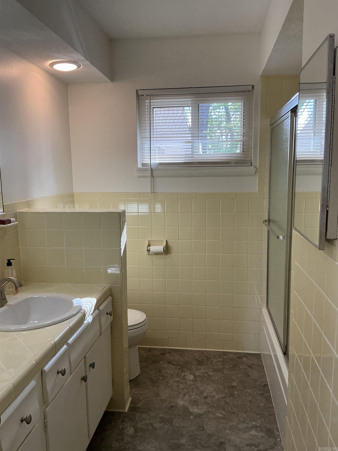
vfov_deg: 61.7
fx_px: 378
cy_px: 226
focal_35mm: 29
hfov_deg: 48.2
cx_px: 169
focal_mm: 3
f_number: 1.8
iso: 64
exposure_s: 1/60
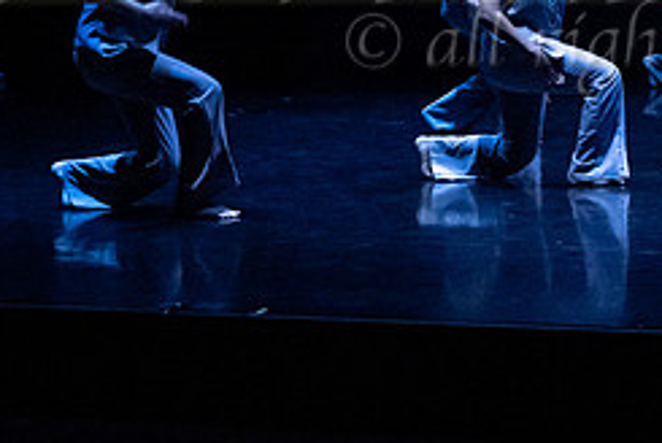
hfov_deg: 15.7
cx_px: 680
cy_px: -41
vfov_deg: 10.6
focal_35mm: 128
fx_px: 2357
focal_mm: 42
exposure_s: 1/250
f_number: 3.5
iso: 4000
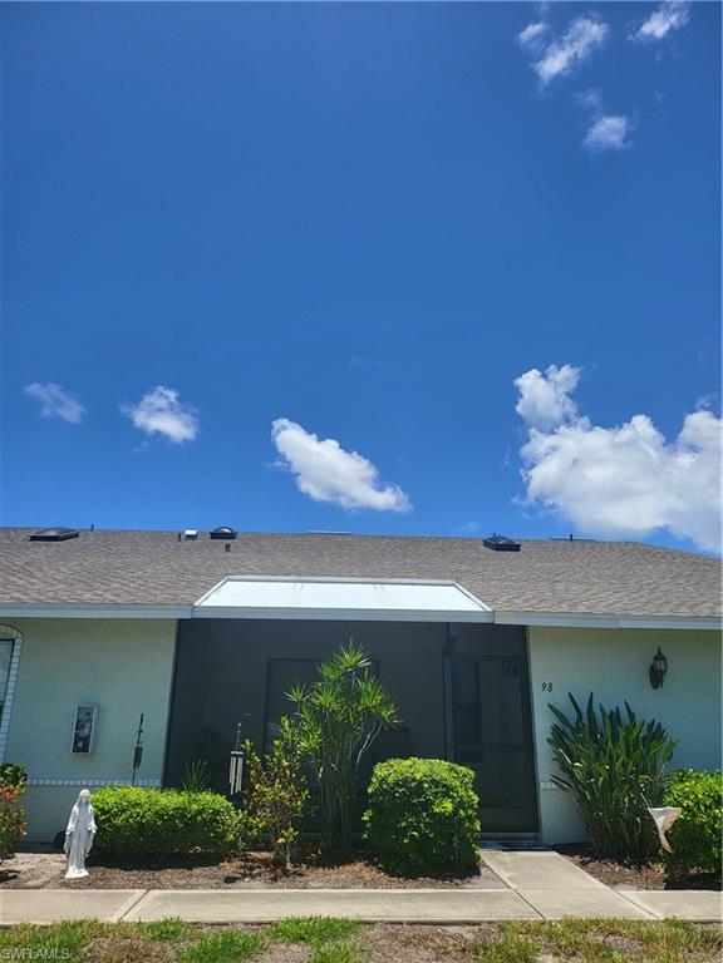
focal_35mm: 24
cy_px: 482
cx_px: 362
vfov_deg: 71.6
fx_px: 668
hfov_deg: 56.8
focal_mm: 5
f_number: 1.8
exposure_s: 1/2391
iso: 40
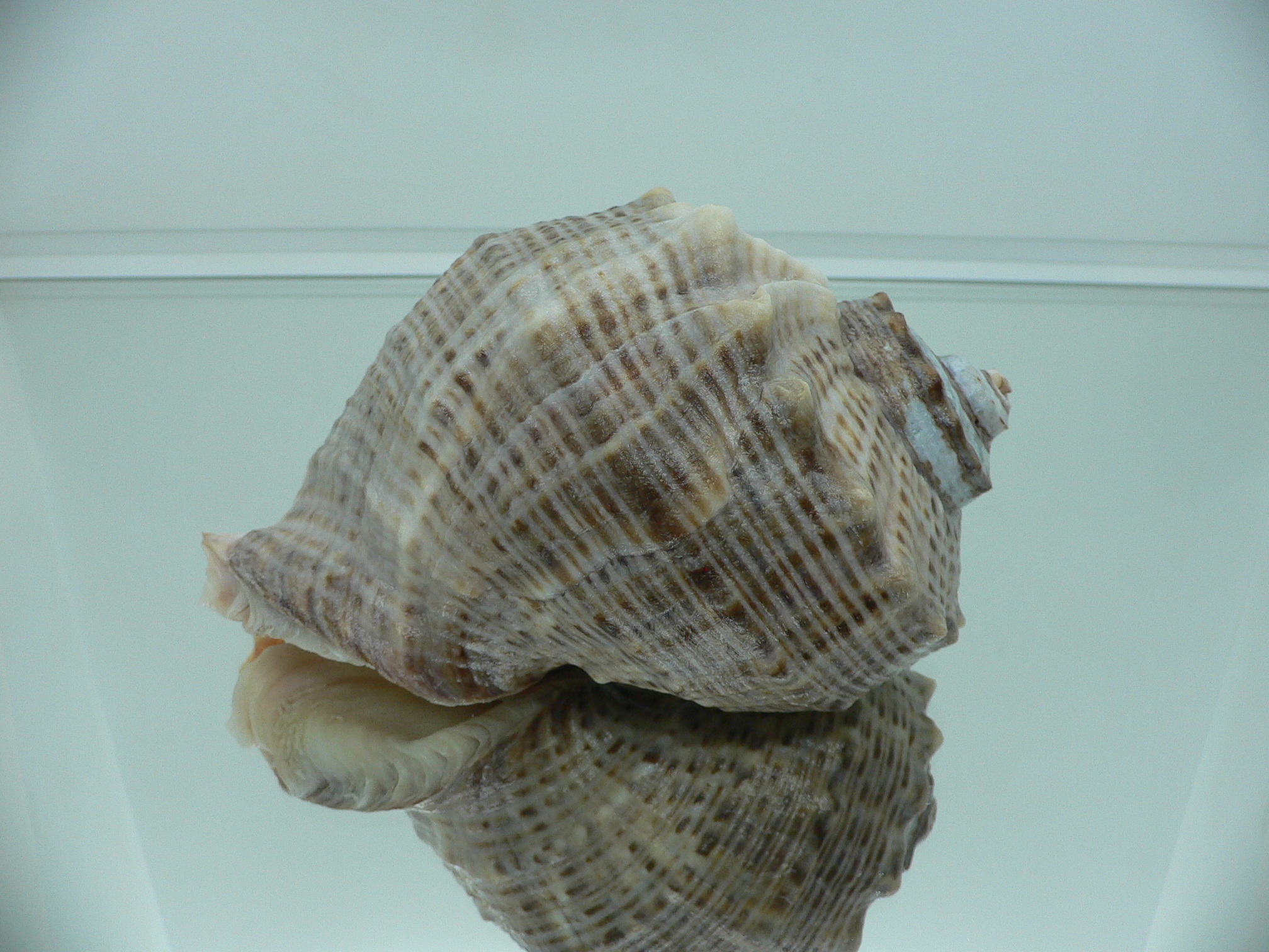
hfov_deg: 52.6
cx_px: 634
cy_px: 476
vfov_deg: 40.7
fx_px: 1283
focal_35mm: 35
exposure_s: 1/60
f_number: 2.8
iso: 100
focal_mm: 4.6
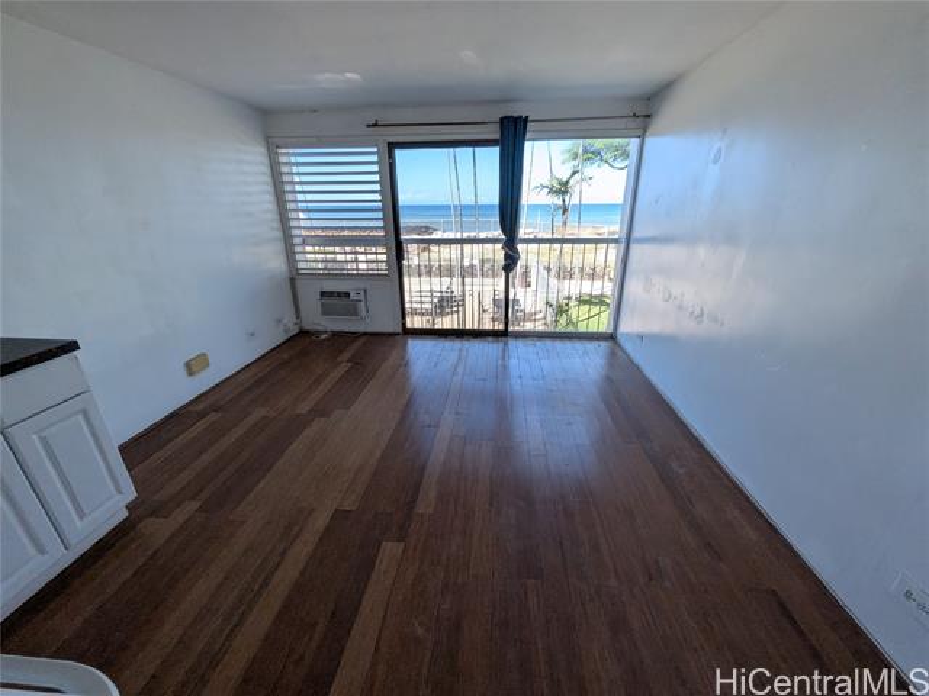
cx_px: 464
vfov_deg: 89.9
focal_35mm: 13
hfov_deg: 106.2
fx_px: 349
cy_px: 348
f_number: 2.2
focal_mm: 1.54
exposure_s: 1/264
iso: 32
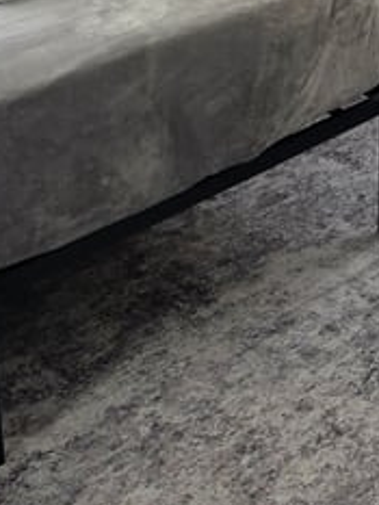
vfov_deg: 18.8
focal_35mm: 101
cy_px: -36
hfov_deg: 13.7
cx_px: 596
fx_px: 1473
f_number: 1.7
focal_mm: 6.25
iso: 40
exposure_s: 1/180
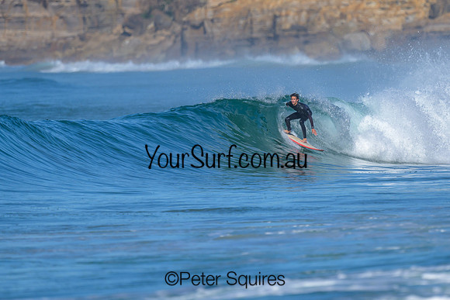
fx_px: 13759
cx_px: 245
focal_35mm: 1101
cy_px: 126
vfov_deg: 1.3
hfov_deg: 1.9
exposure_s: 1/2000
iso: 180
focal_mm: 800
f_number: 6.3
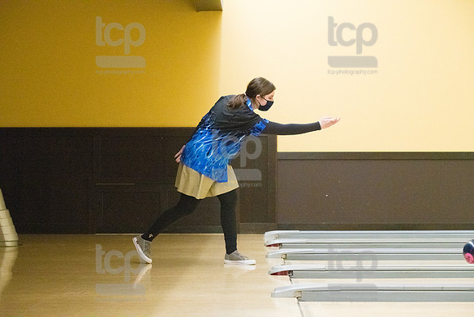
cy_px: 158
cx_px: 237
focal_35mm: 100
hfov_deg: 20.4
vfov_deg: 13.7
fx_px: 1317
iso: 10000
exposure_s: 1/1000
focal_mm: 100
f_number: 4.5
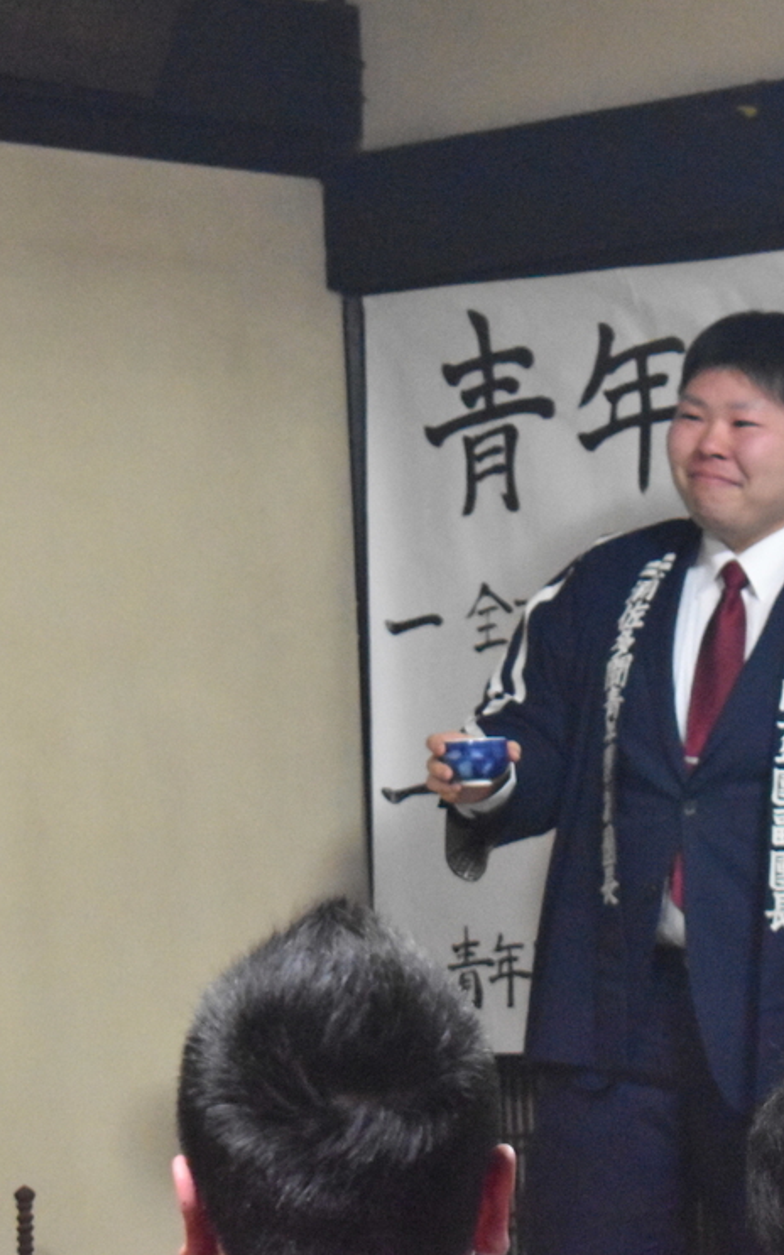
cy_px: 588
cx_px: 482
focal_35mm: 136
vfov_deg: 15.4
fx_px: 4646
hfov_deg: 9.6
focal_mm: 55
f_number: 5.6
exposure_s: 1/125
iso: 10000
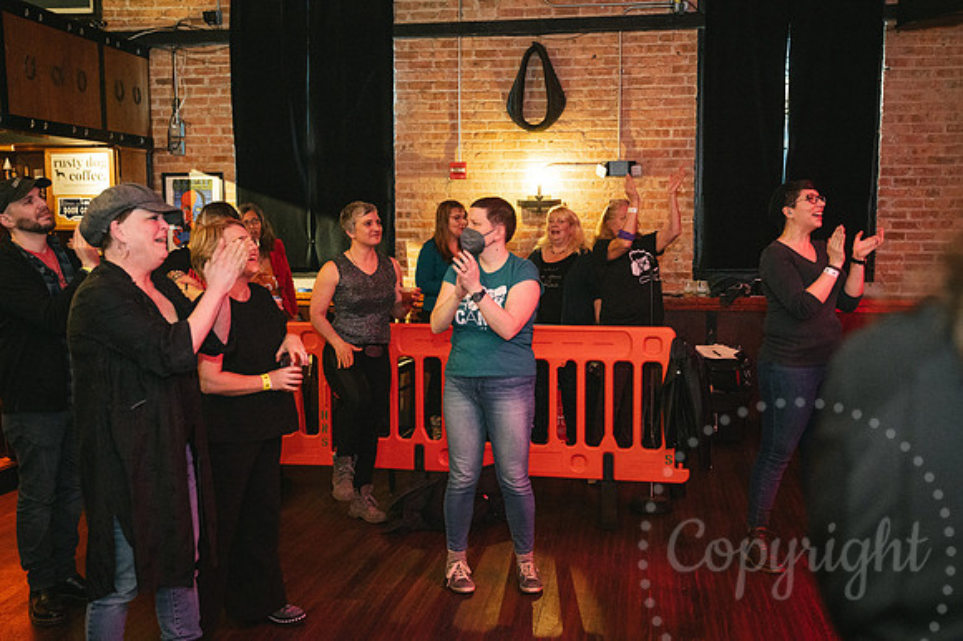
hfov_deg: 48.5
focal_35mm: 40
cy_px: 320
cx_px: 482
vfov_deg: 33.4
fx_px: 1069
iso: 6400
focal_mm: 40
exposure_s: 1/160
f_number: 4
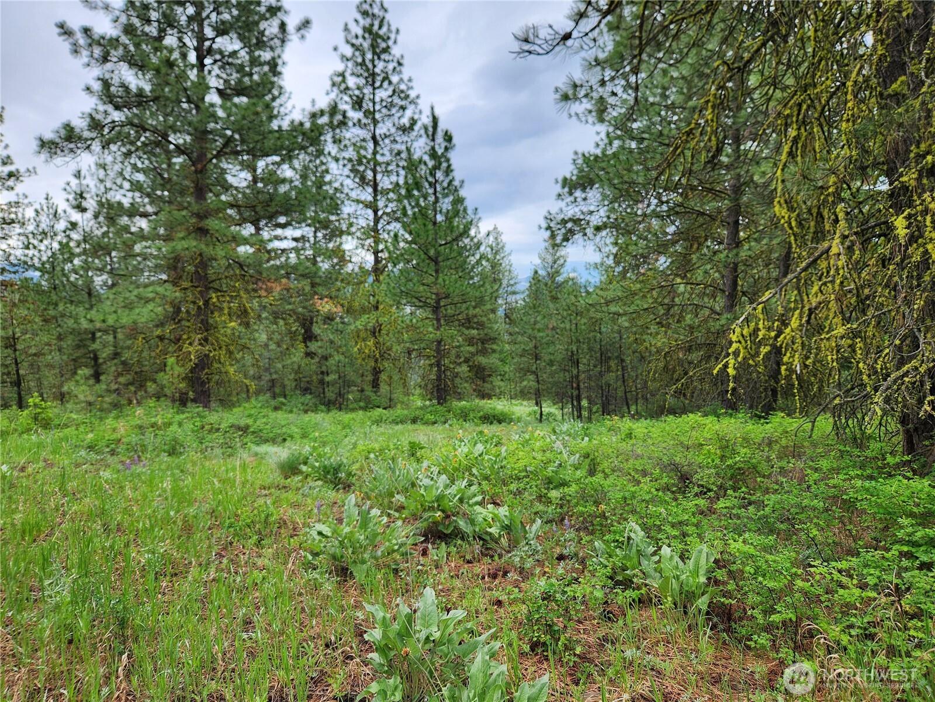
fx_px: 621
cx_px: 468
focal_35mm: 23
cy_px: 351
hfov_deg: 73.9
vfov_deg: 58.9
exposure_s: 1/333
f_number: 1.8
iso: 20
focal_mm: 5.4
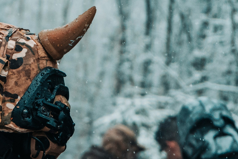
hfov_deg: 11.6
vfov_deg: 7.9
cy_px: 149
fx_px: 1150
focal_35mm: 174
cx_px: -24
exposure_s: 1/500
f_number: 5
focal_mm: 60
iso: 2000
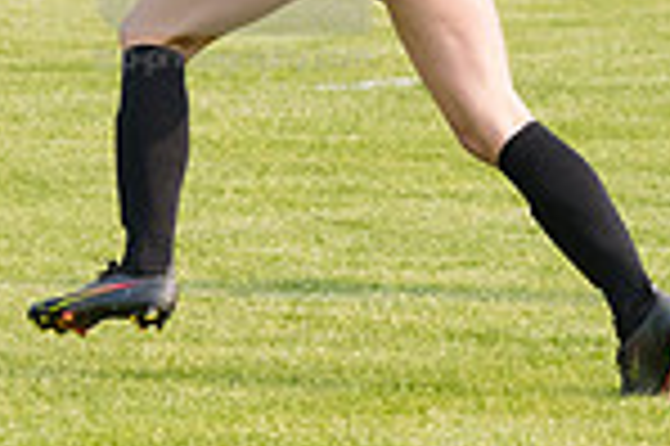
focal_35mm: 878
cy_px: -86
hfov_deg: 2.4
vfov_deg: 1.6
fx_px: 16322
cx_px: 234
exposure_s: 1/2000
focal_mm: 150
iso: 800
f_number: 5.6
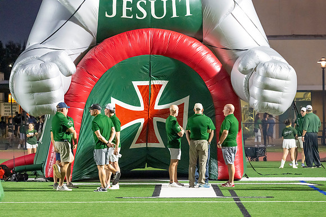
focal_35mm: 165
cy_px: 108
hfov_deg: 12.4
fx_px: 1494
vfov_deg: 8.3
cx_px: 163
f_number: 5.6
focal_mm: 165
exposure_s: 1/400
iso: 10000
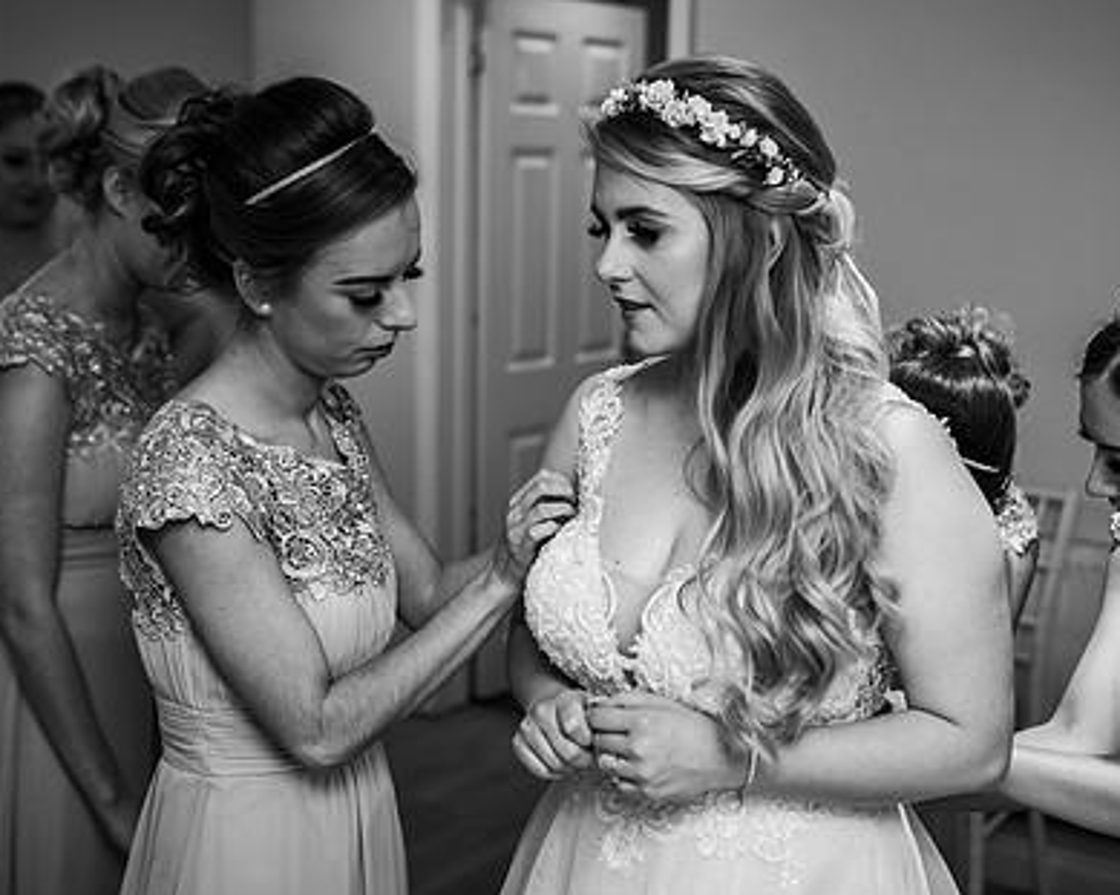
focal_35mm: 49
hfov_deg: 38.0
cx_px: 608
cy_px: 449
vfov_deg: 30.8
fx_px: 1624
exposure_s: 1/100
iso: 160
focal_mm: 35
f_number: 2.5
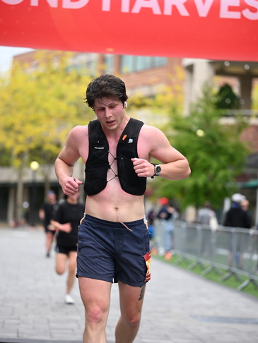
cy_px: 186
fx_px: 1102
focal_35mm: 111
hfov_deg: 13.4
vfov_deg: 17.7
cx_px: 129
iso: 640
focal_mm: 102
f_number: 2.8
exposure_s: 1/2000
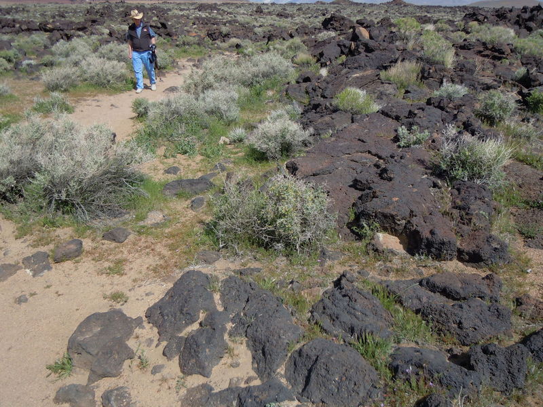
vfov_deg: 46.8
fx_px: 471
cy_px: 204
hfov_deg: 60.0
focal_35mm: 30
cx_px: 272
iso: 100
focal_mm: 5.4
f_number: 3.5
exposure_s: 1/1000
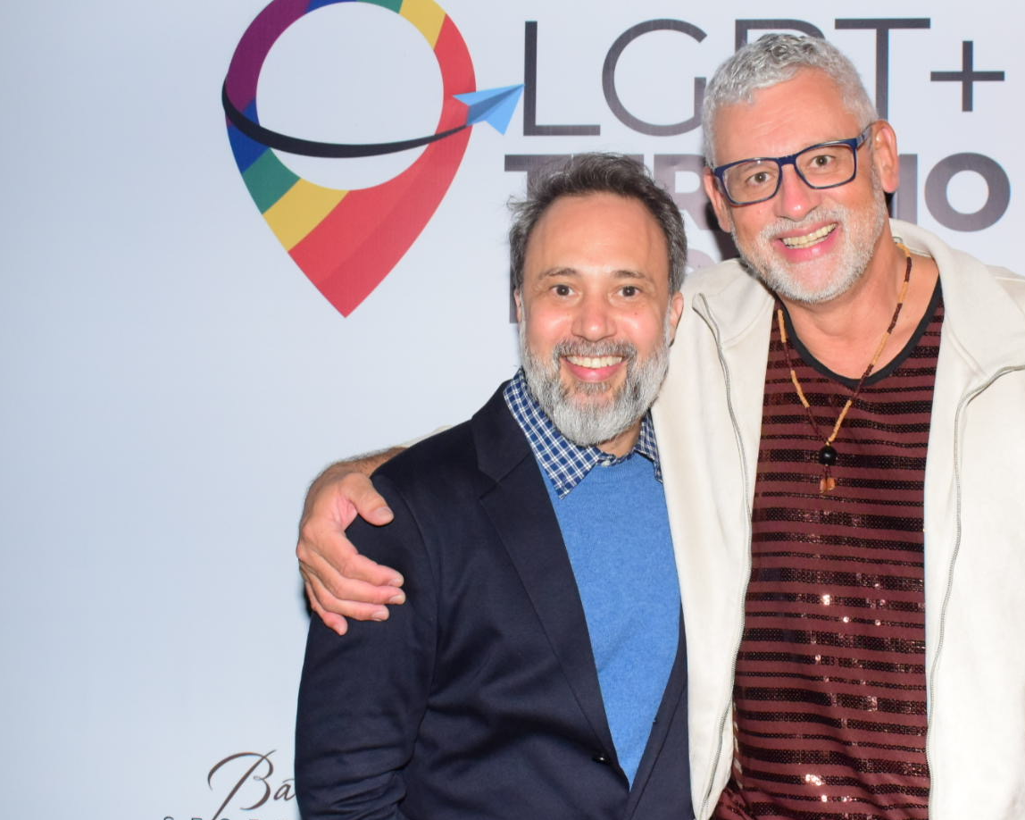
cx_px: 633
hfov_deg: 37.4
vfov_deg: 30.4
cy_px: 382
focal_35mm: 50
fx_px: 1506
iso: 2500
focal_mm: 25
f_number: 5.6
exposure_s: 1/100
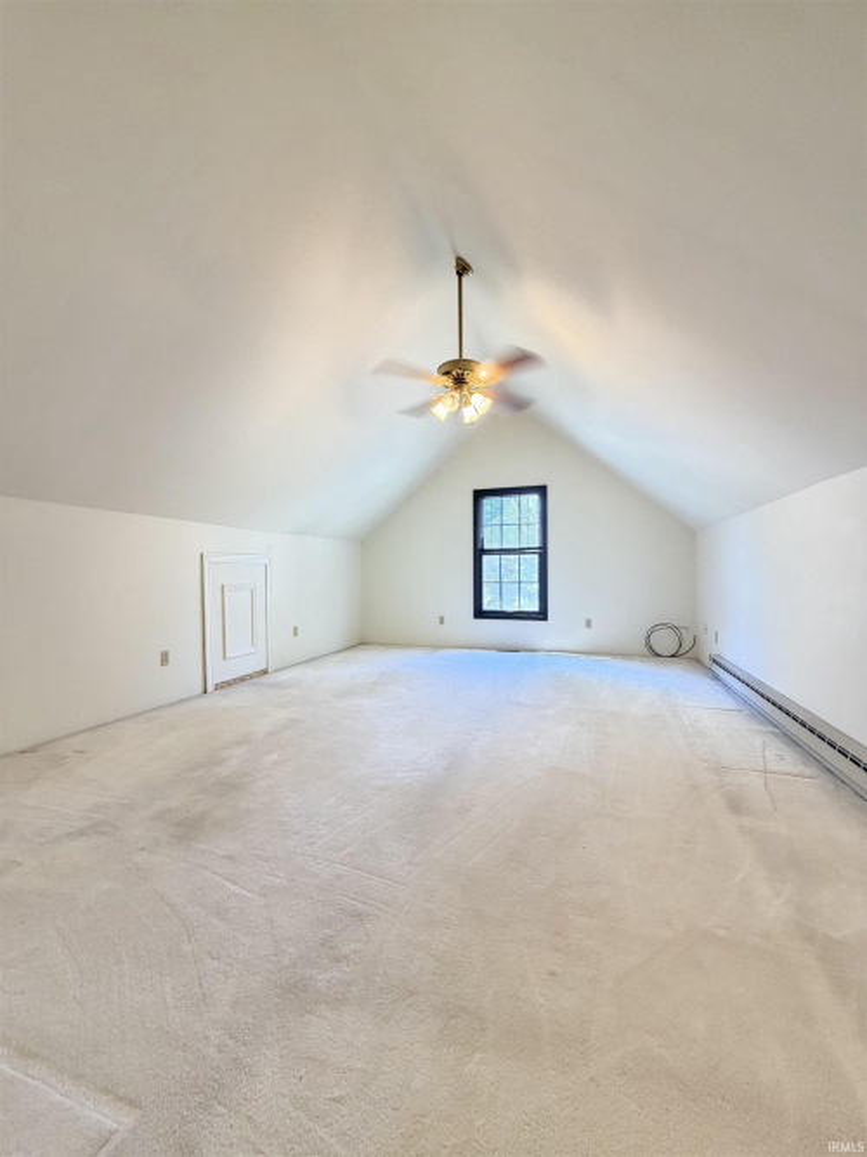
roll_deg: -0.2
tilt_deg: -0.2
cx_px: 434
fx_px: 468
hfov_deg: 85.7
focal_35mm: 14
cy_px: 578
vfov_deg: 102.1
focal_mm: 2.22
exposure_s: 1/60
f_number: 2.2
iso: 400
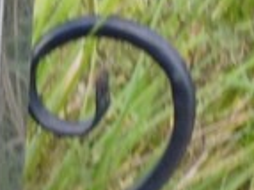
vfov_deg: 3.3
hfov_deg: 4.3
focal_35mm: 449
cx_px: -362
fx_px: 3292
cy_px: 114
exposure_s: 1/110
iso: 100
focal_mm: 5.52
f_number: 1.9
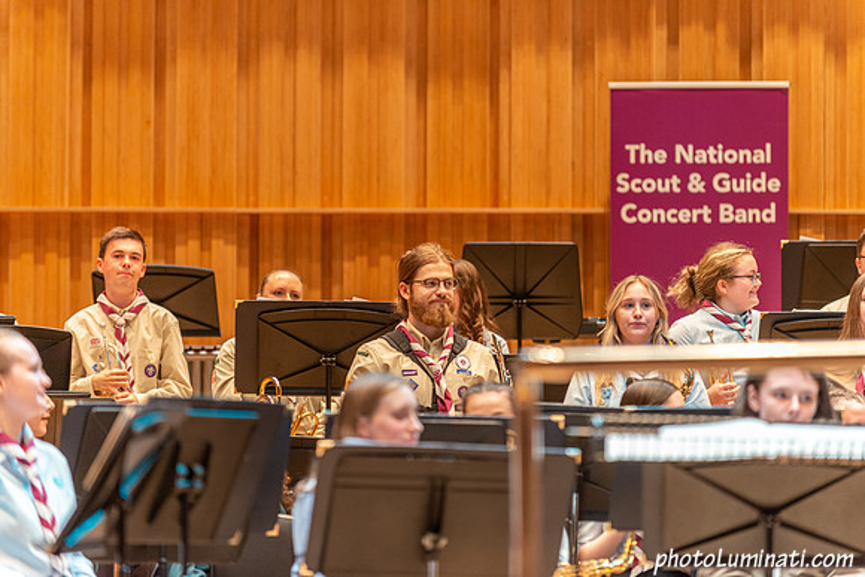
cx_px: 432
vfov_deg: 6.9
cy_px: 288
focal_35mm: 200
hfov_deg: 10.3
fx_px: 4806
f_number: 2.8
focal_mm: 200
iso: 2000
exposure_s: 1/125
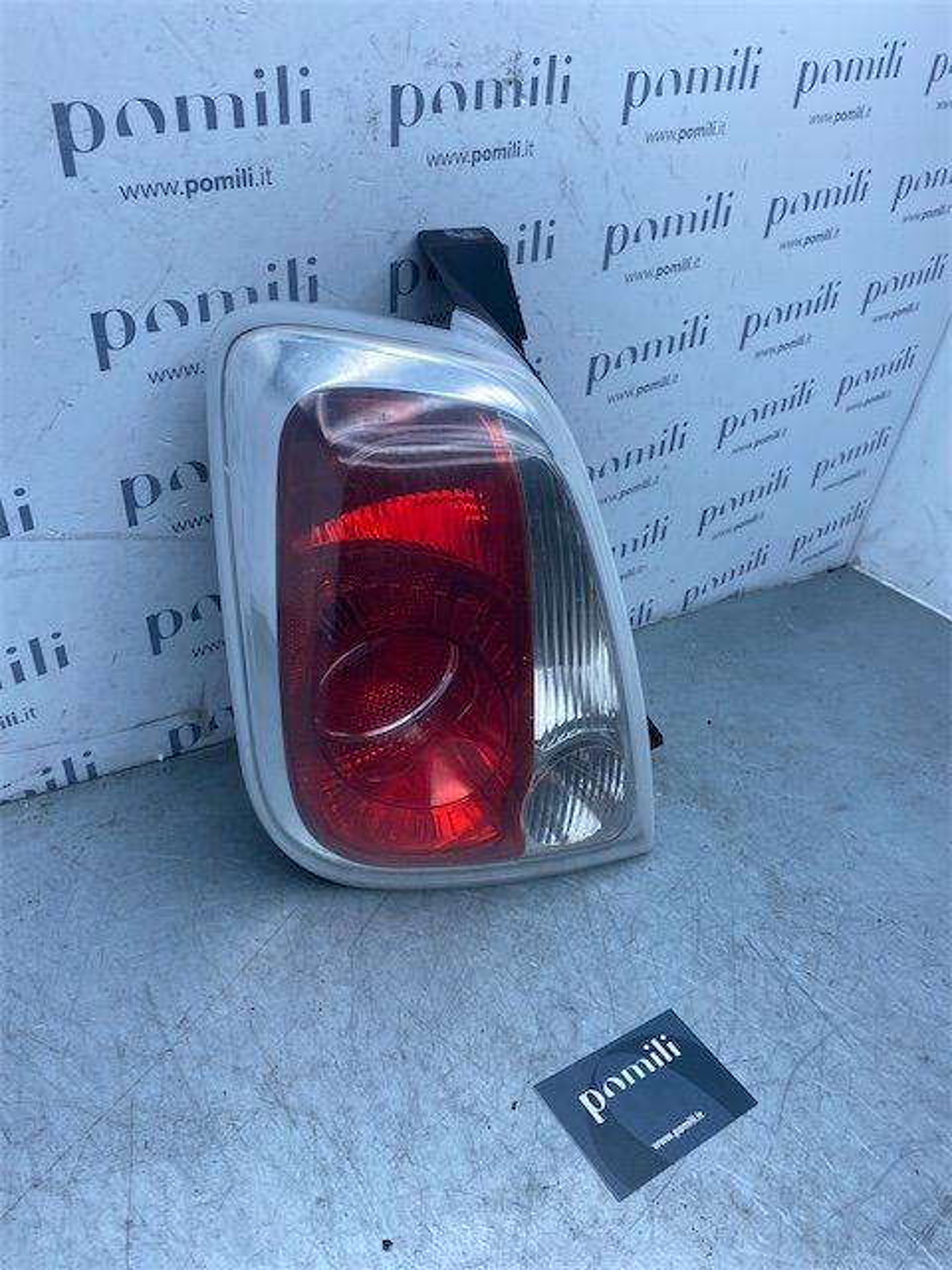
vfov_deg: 67.3
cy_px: 635
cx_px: 476
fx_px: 953
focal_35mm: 26
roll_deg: -13.1
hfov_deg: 53.1
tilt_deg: -29.1
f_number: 1.8
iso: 32
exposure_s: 1/957
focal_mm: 4.25
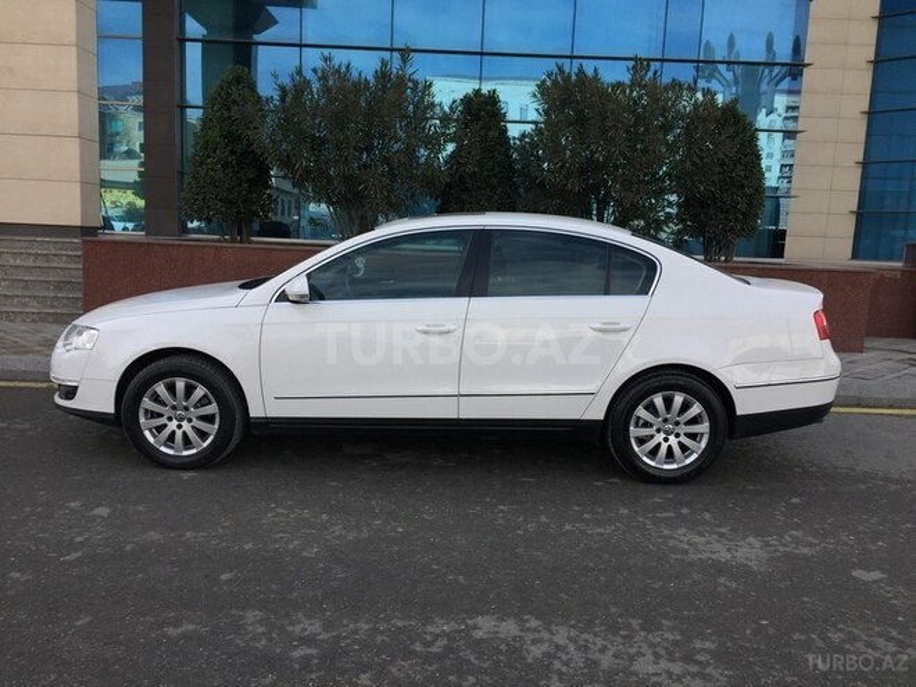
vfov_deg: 48.2
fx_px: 767
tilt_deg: -8.2
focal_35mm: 29
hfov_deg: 61.7
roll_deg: -1.7
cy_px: 344
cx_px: 458
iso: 32
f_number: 2.2
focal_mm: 4.15
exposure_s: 1/1412
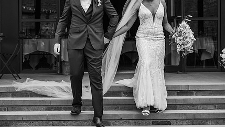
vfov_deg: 12.2
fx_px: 591
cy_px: 41
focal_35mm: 99
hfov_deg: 21.6
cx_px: 117
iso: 400
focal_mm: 70
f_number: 5
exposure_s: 1/1000
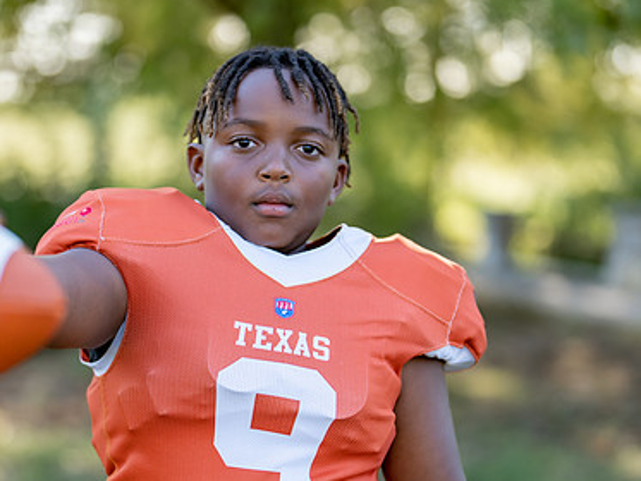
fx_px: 1612
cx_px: 271
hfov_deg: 22.5
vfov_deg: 17.0
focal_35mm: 87
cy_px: 305
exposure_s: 1/1250
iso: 100
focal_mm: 50
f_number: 1.2
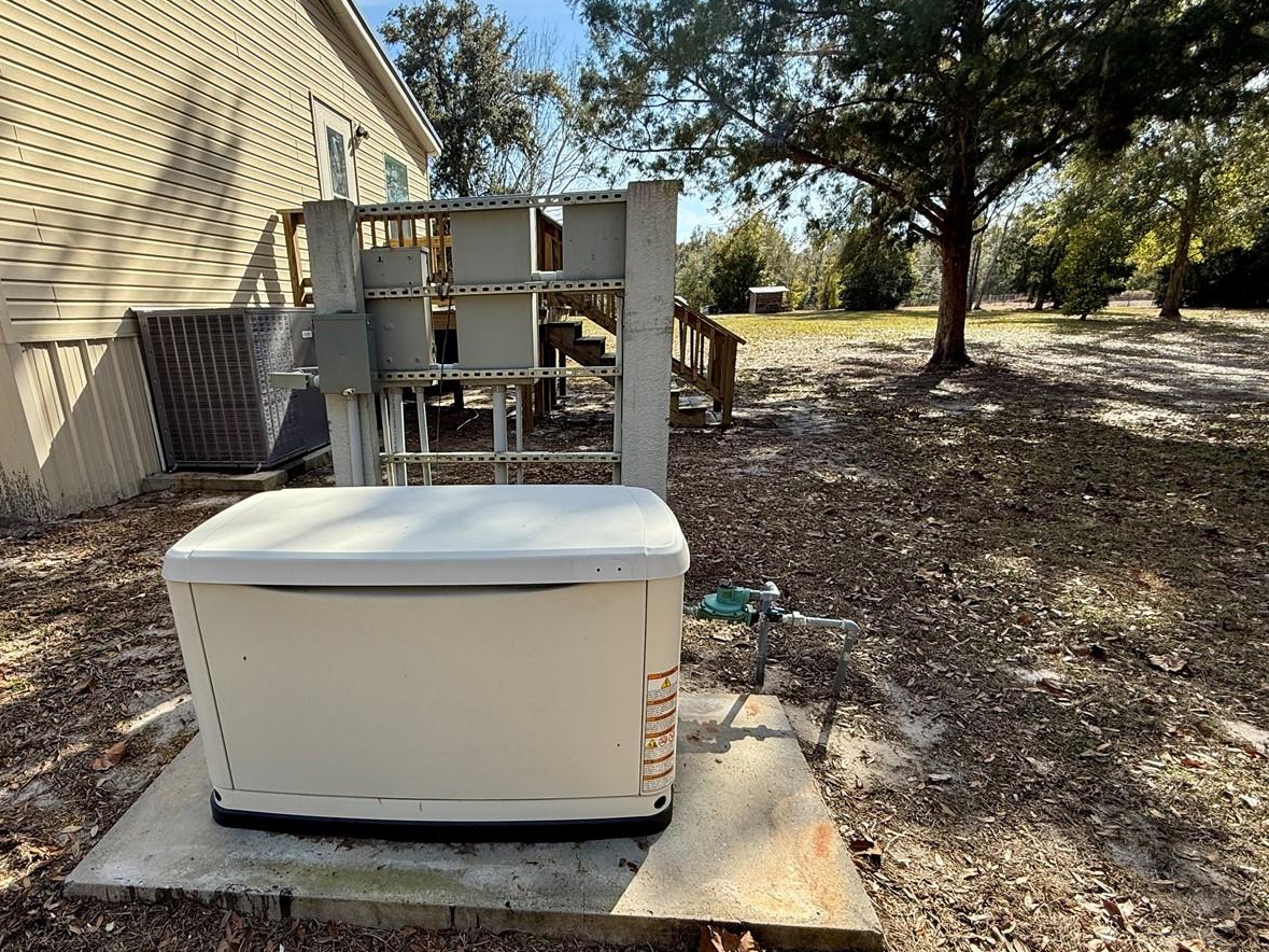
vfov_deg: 68.2
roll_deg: +2.5
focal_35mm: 19
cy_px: 558
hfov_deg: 83.9
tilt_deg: -18.6
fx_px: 696
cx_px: 526
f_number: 2.2
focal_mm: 2.22
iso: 50
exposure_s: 1/717
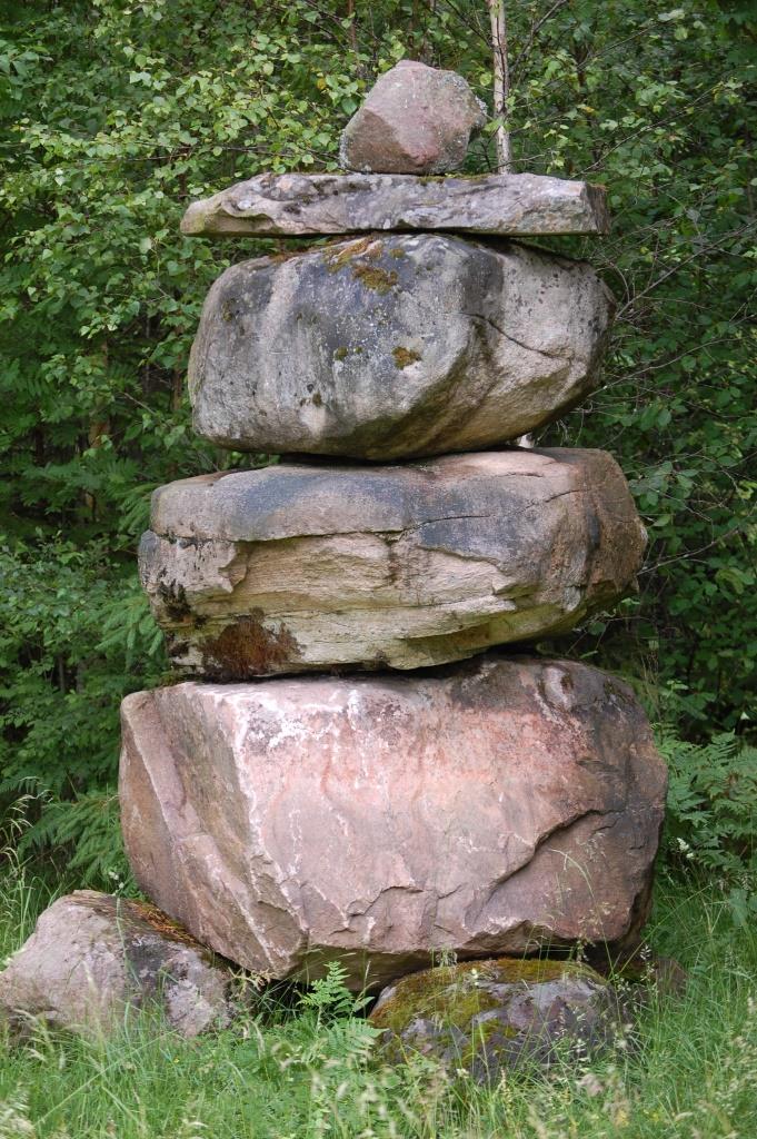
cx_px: 378
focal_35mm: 120
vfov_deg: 17.1
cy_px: 570
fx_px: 3791
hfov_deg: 11.4
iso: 400
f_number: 4.5
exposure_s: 1/320
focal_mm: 80
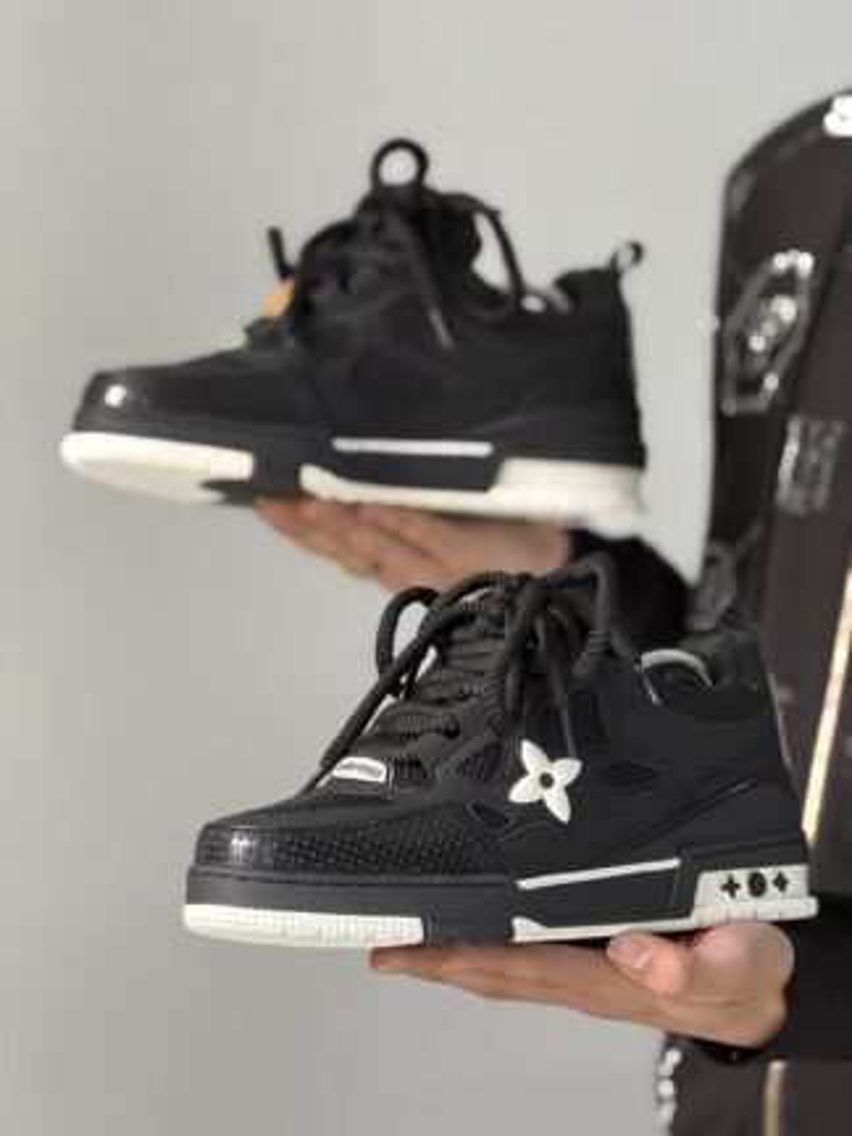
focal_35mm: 120
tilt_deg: -0.6
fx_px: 3938
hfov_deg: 12.3
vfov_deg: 16.4
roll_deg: +0.9
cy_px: 568
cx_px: 426
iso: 640
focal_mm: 15.66
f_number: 2.8
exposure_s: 1/60
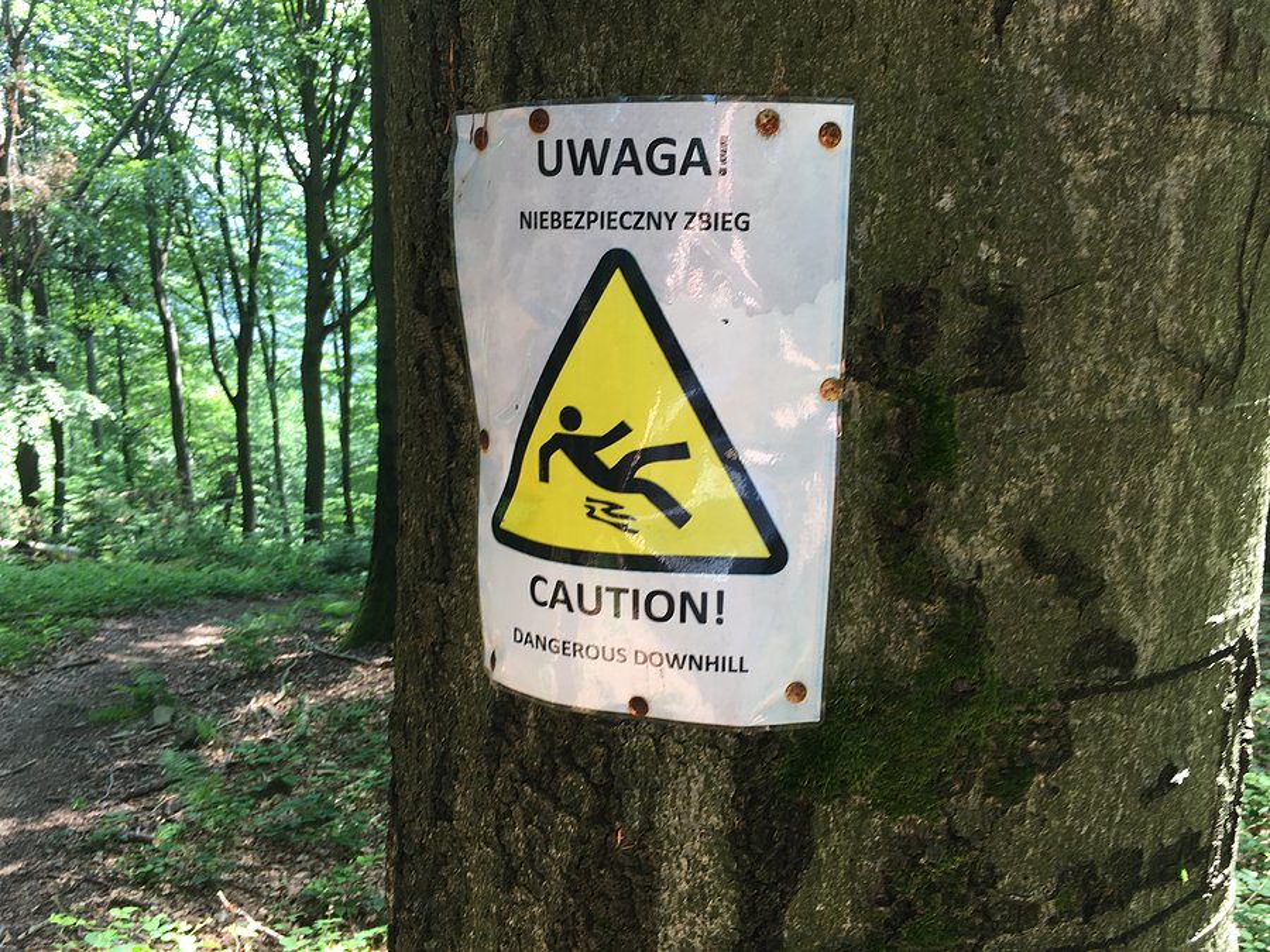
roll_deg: -0.1
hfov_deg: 61.7
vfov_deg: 48.2
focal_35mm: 29
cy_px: 476
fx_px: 1064
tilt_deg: -17.2
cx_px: 635
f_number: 2.2
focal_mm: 4.15
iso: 32
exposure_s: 1/100
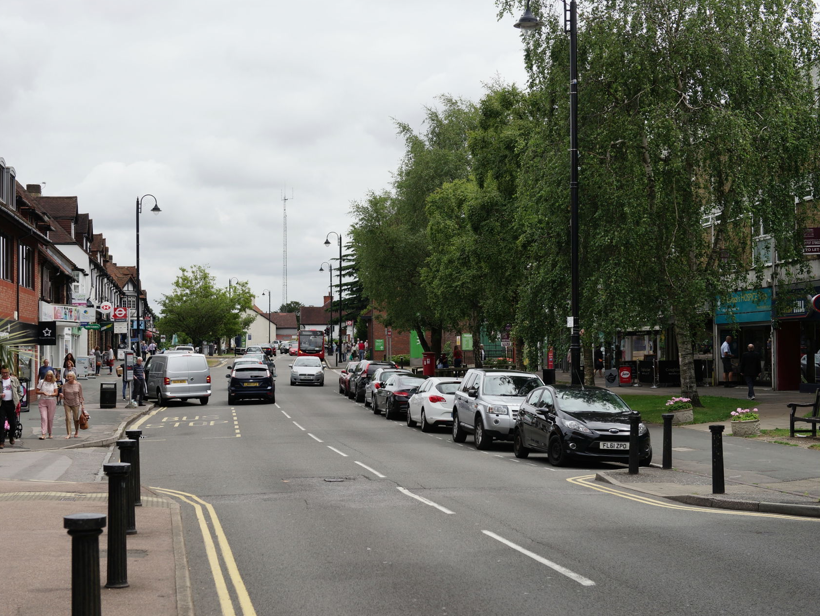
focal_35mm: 55
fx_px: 1303
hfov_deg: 34.9
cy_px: 311
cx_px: 363
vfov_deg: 26.6
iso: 125
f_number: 5.6
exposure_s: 1/800
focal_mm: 50
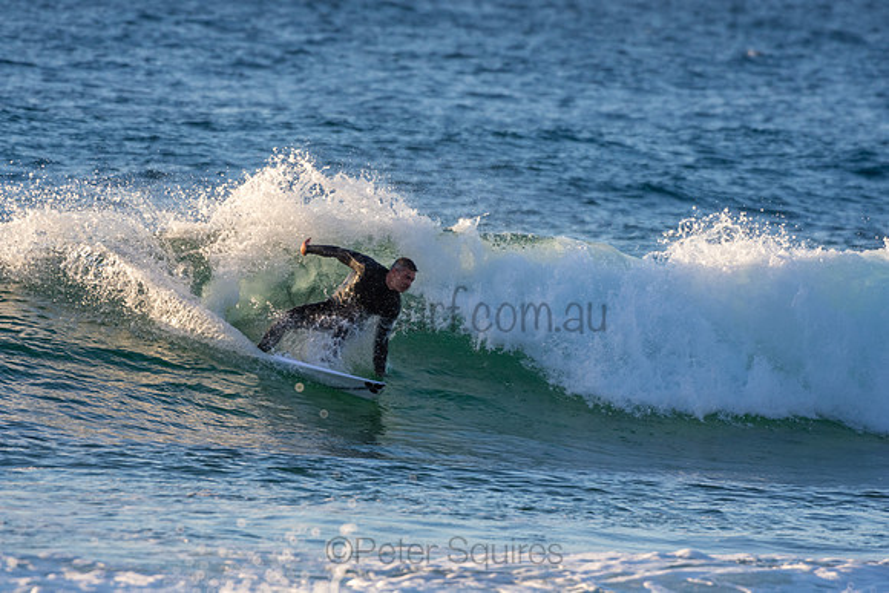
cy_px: 296
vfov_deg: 2.2
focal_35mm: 615
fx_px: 15190
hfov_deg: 3.4
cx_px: 444
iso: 640
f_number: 5.6
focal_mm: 410
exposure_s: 1/1250
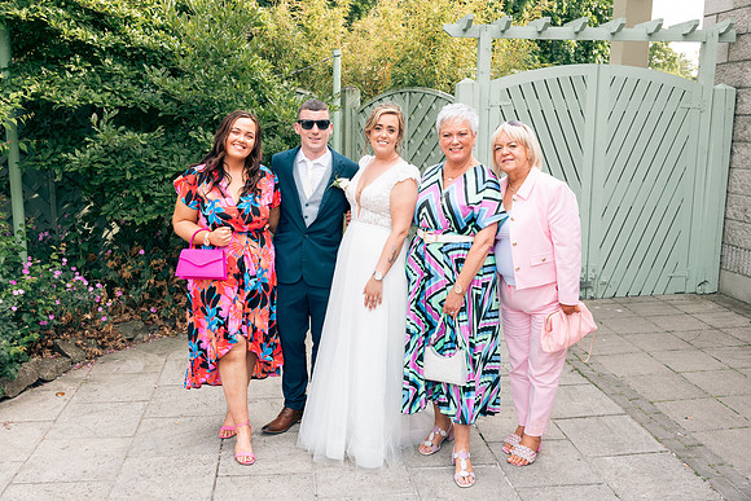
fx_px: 709
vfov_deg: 38.9
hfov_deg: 55.8
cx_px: 376
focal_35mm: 34
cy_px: 250
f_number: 6.3
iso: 160
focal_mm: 34
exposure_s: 1/160
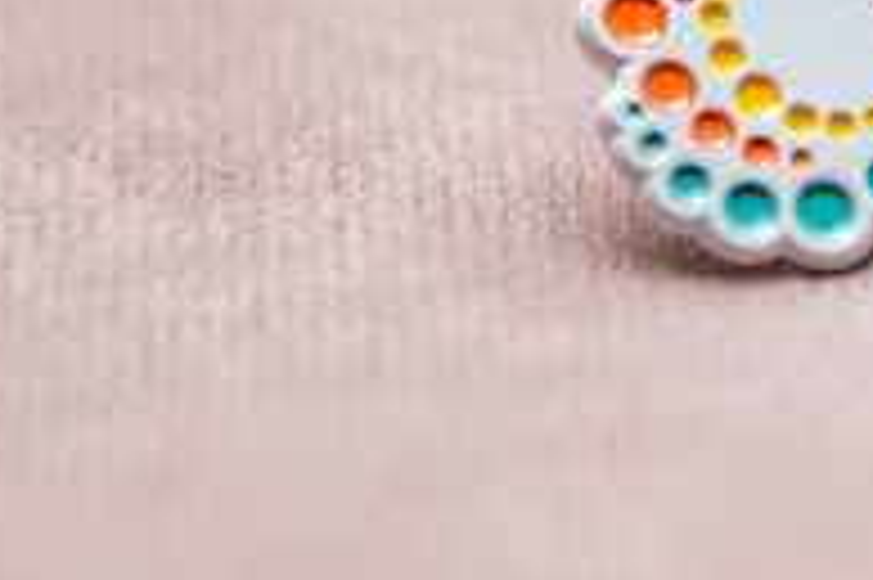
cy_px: -62
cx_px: 846
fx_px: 6760
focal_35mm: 279
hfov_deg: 7.4
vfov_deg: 4.9
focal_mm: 70
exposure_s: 1/200
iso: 800
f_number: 3.2
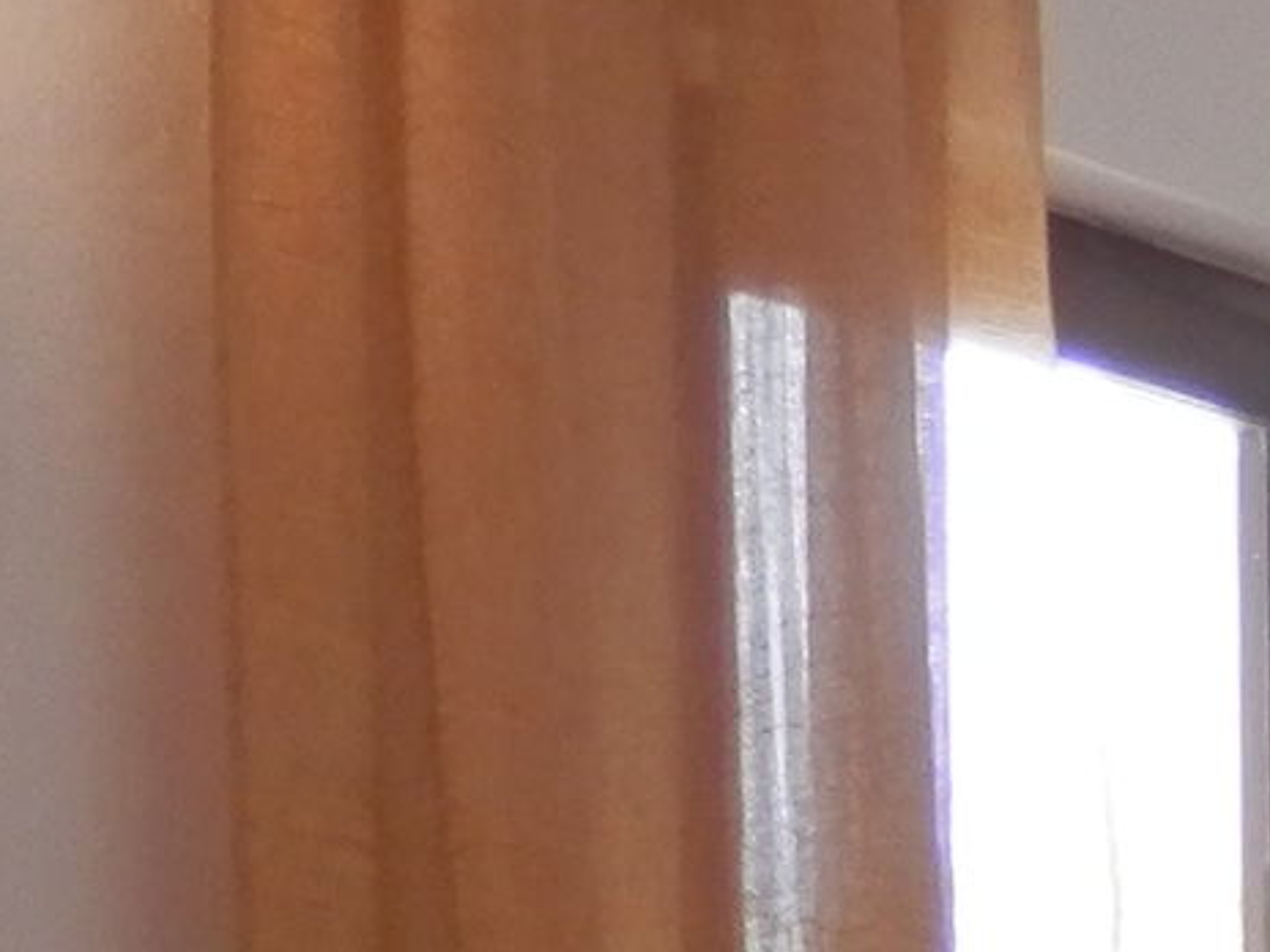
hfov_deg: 11.0
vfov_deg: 8.9
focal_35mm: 151
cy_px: 2227
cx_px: 3033
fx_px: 5540
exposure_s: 1/40
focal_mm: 4.5
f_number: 3
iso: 80
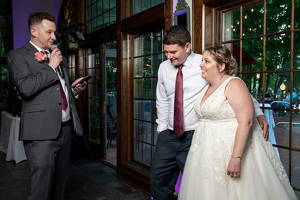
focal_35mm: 39
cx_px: 158
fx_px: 328
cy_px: 100
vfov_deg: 34.0
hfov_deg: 49.2
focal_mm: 36
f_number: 5.6
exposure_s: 1/200
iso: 2000
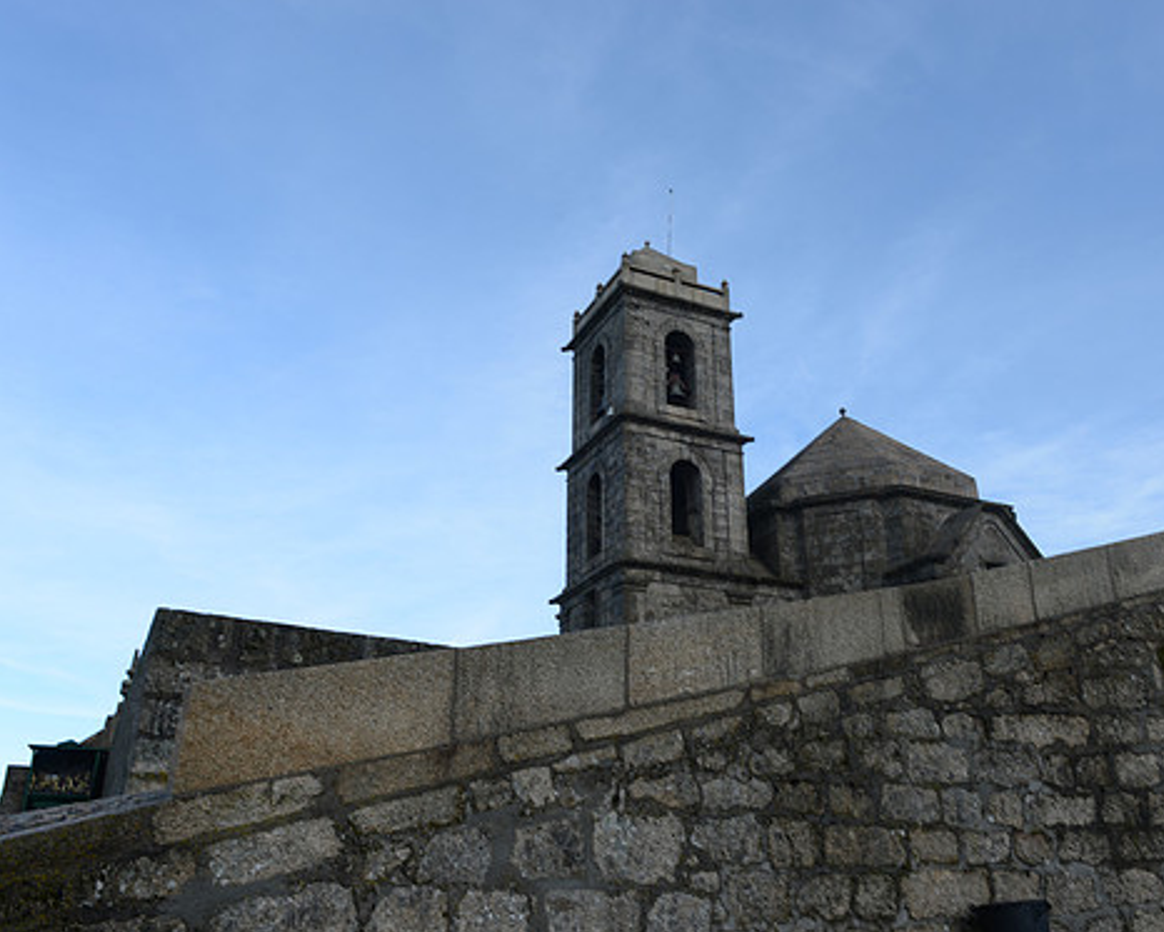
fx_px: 965
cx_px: 619
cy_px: 457
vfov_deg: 51.5
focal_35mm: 28
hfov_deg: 62.1
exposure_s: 1/125
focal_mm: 24
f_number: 9
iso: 100
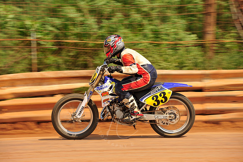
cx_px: 122
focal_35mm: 205
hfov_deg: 10.0
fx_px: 1383
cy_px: 82
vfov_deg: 6.7
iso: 200
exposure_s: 1/400
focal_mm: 200
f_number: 9
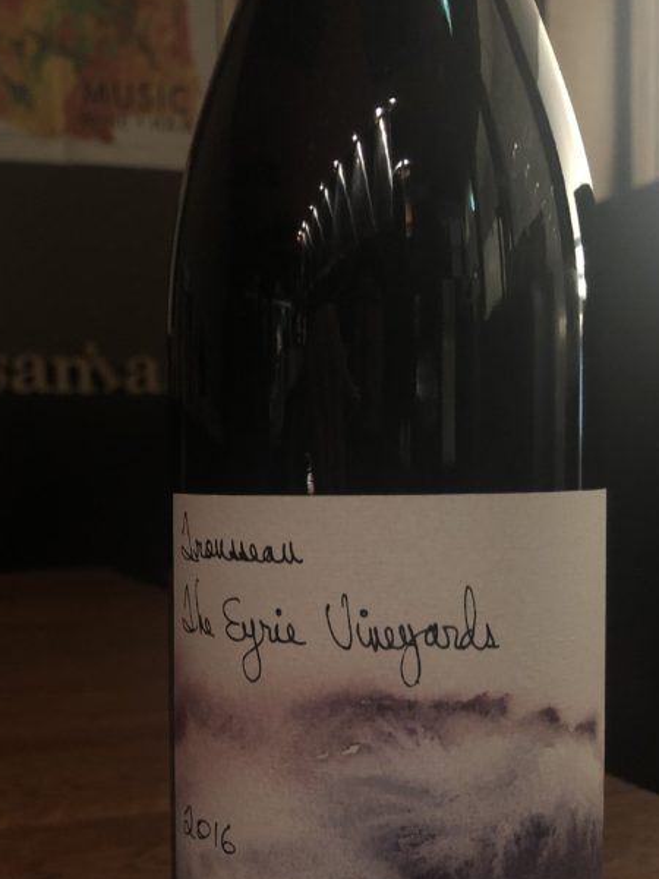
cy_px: 524
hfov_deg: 34.1
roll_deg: +1.2
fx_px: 1066
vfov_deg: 44.6
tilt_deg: -2.6
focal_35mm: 42
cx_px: 237
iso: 100
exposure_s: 1/6
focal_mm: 4
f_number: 1.8
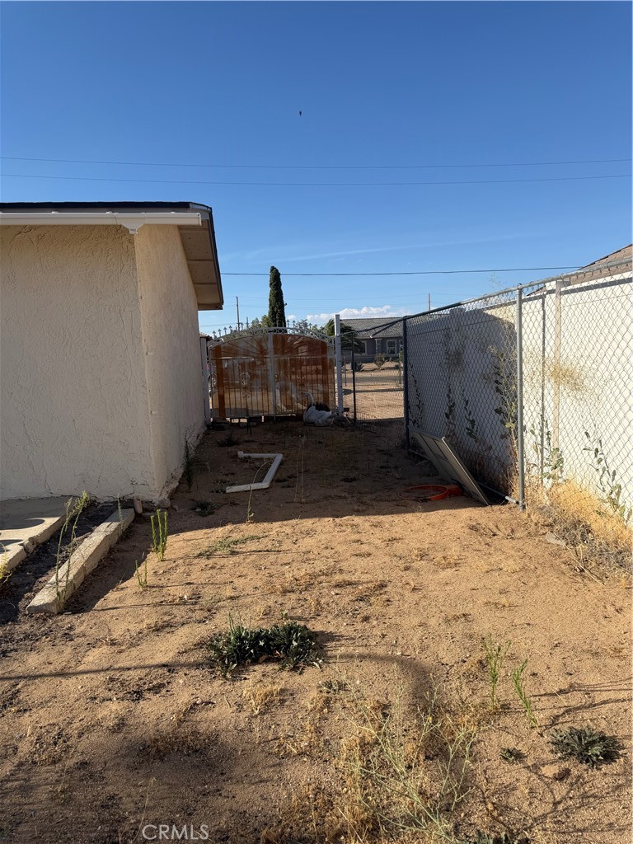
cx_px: 316
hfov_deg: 56.8
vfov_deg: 71.6
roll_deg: +3.1
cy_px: 422
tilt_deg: -6.6
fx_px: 585
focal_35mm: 24
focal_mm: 6.76
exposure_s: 1/3953
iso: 80
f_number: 1.78
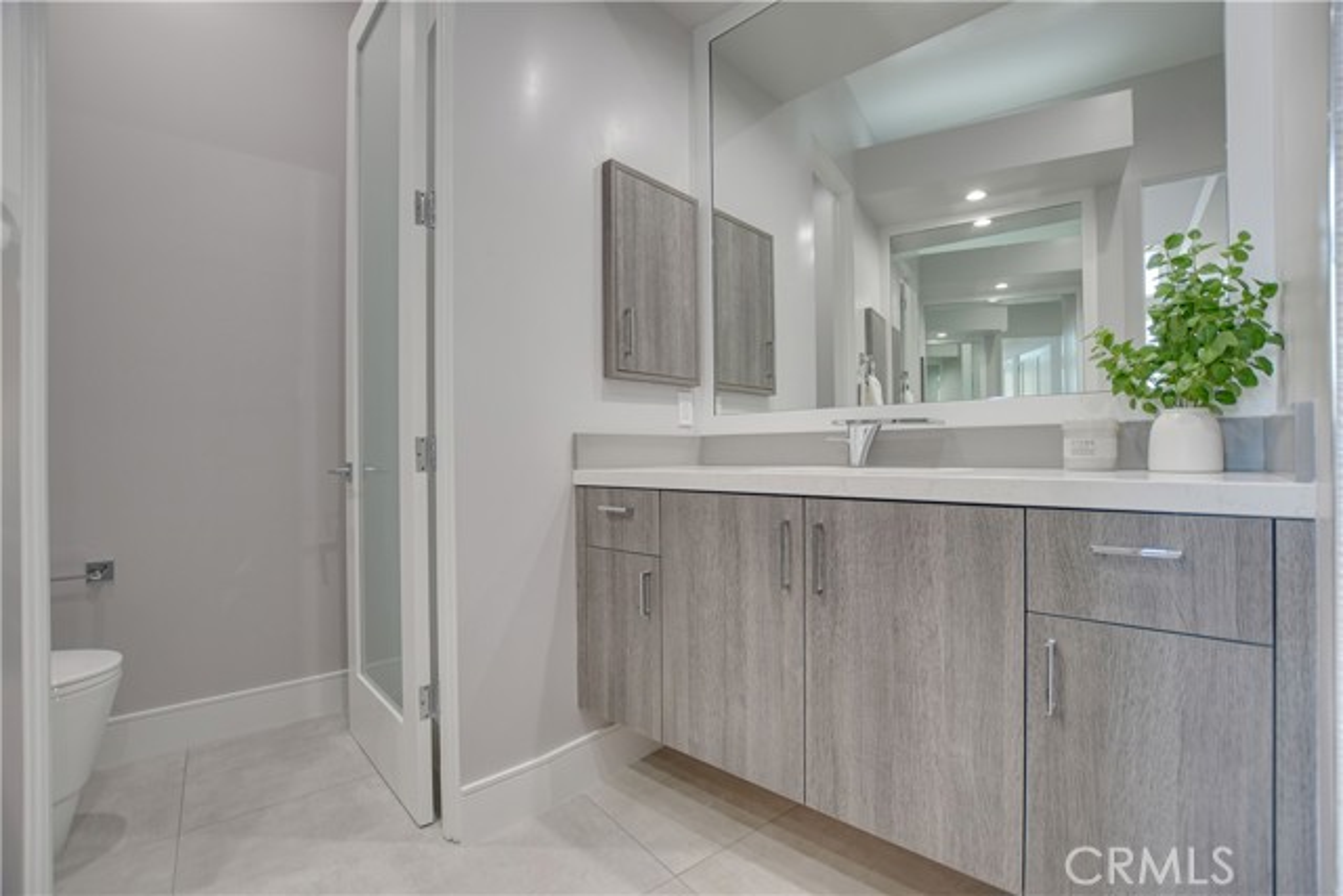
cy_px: 448
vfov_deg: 77.4
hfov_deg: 100.4
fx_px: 560
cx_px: 672
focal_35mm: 15
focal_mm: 10
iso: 400
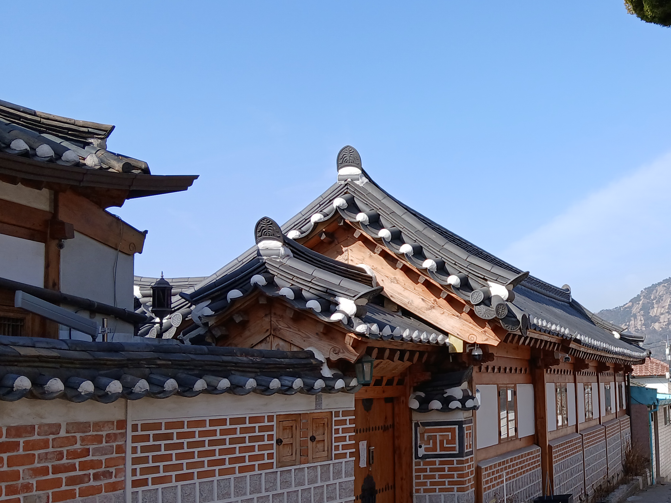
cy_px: 274
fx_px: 911
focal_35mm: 47
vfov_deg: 30.9
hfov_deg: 38.5
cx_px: 559
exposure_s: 1/483
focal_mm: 3.98
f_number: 1.8
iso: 20
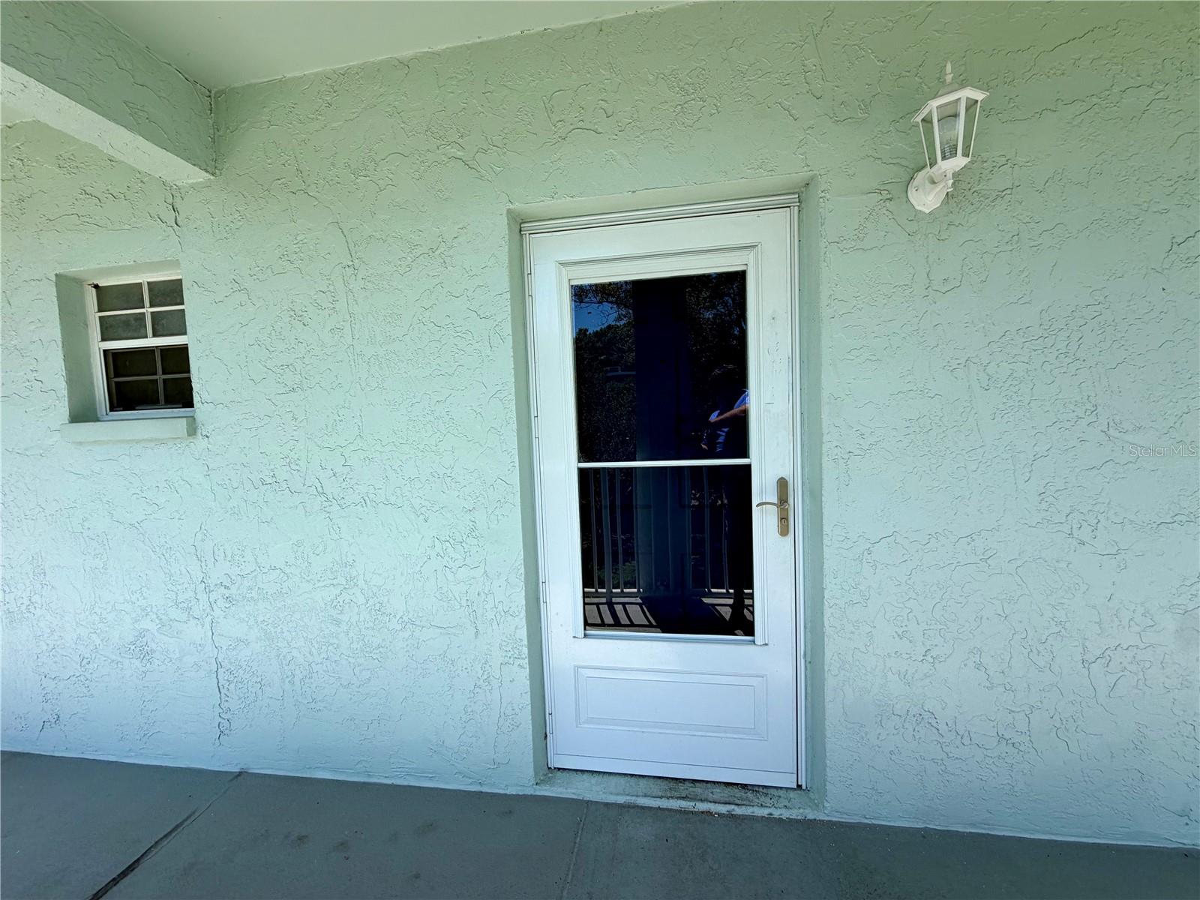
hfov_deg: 102.1
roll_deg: +2.6
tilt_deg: -3.5
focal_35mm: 14
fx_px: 485
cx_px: 600
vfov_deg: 85.7
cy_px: 450
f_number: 2.2
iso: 50
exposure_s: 1/502
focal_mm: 2.22
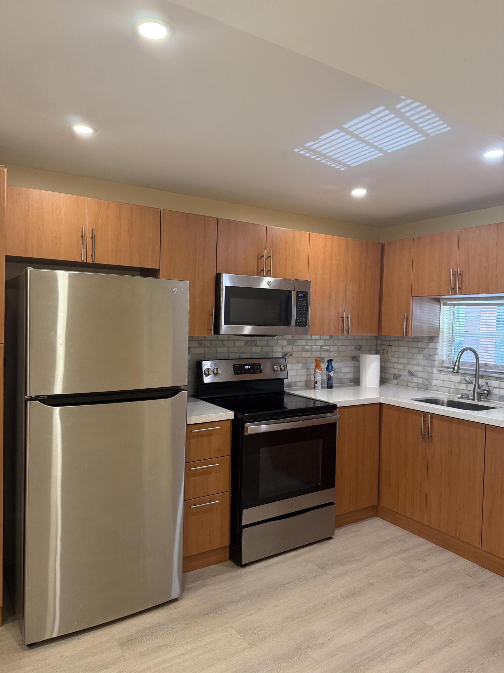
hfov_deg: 56.8
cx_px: 252
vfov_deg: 71.6
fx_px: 466
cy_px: 336
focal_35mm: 24
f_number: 1.78
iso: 250
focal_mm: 6.76
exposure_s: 1/120
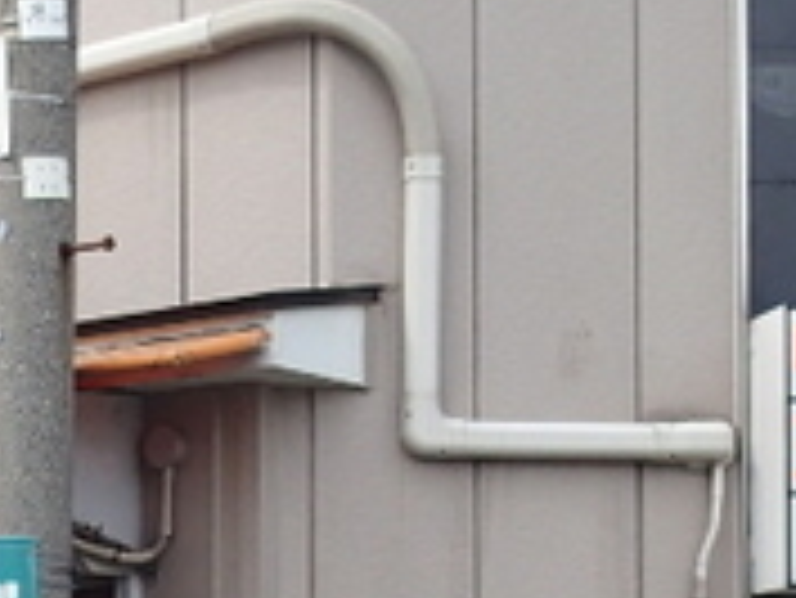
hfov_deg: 17.2
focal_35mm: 113
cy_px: 760
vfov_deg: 12.7
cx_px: 94
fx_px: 2600
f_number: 2.8
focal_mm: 4.5
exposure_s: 1/800
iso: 100
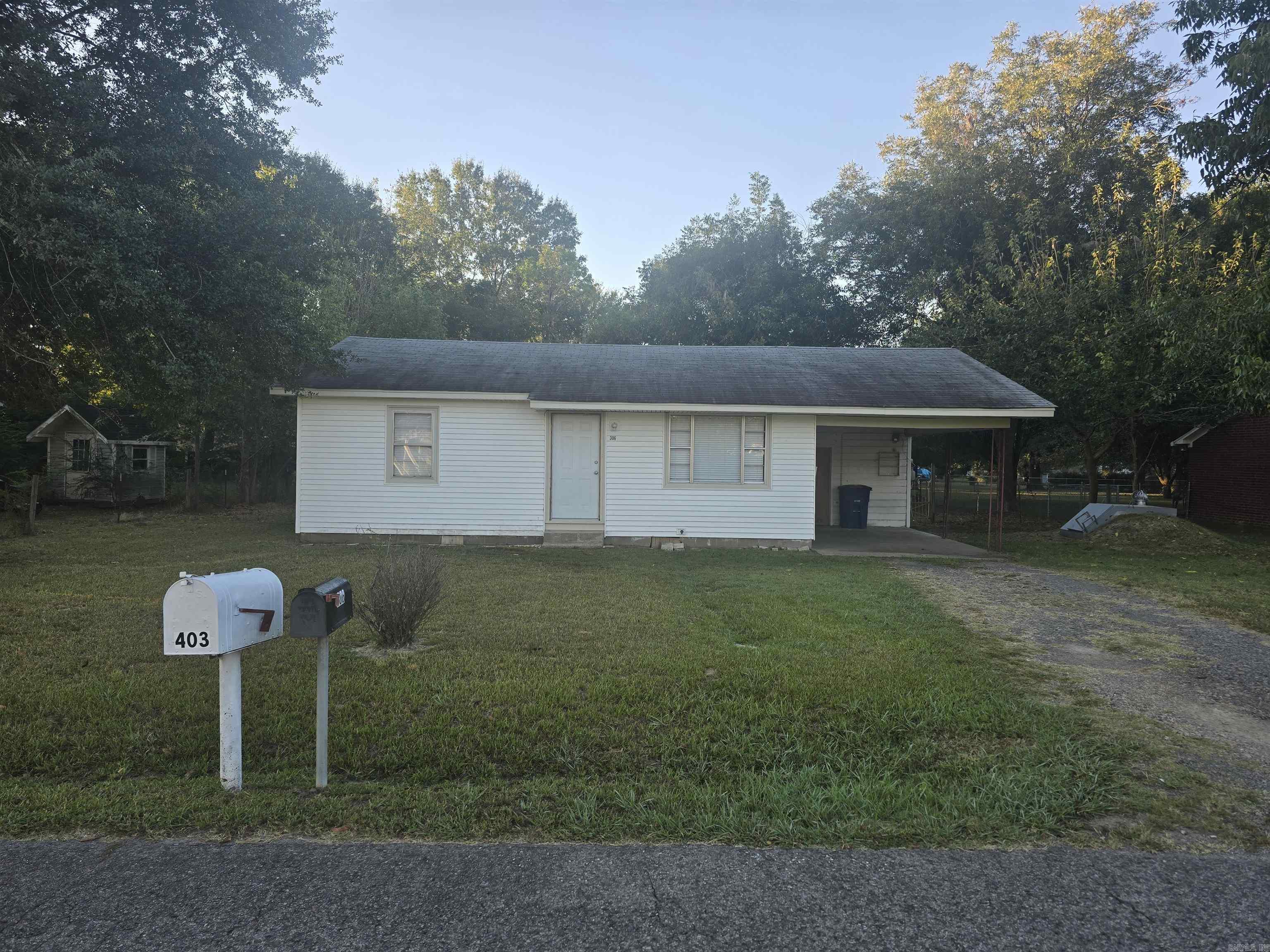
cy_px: 476
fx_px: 844
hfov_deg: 73.9
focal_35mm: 23
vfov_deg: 58.9
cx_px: 635
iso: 20
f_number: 1.7
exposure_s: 1/180
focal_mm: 6.3
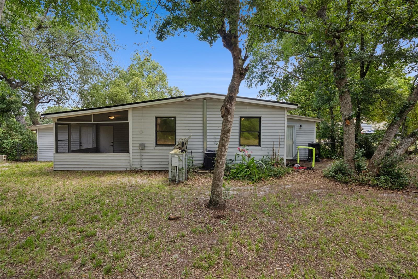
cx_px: 209
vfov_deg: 73.8
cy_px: 140
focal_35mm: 16
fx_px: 186
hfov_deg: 96.7
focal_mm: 16
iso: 125
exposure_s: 1/50
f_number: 11
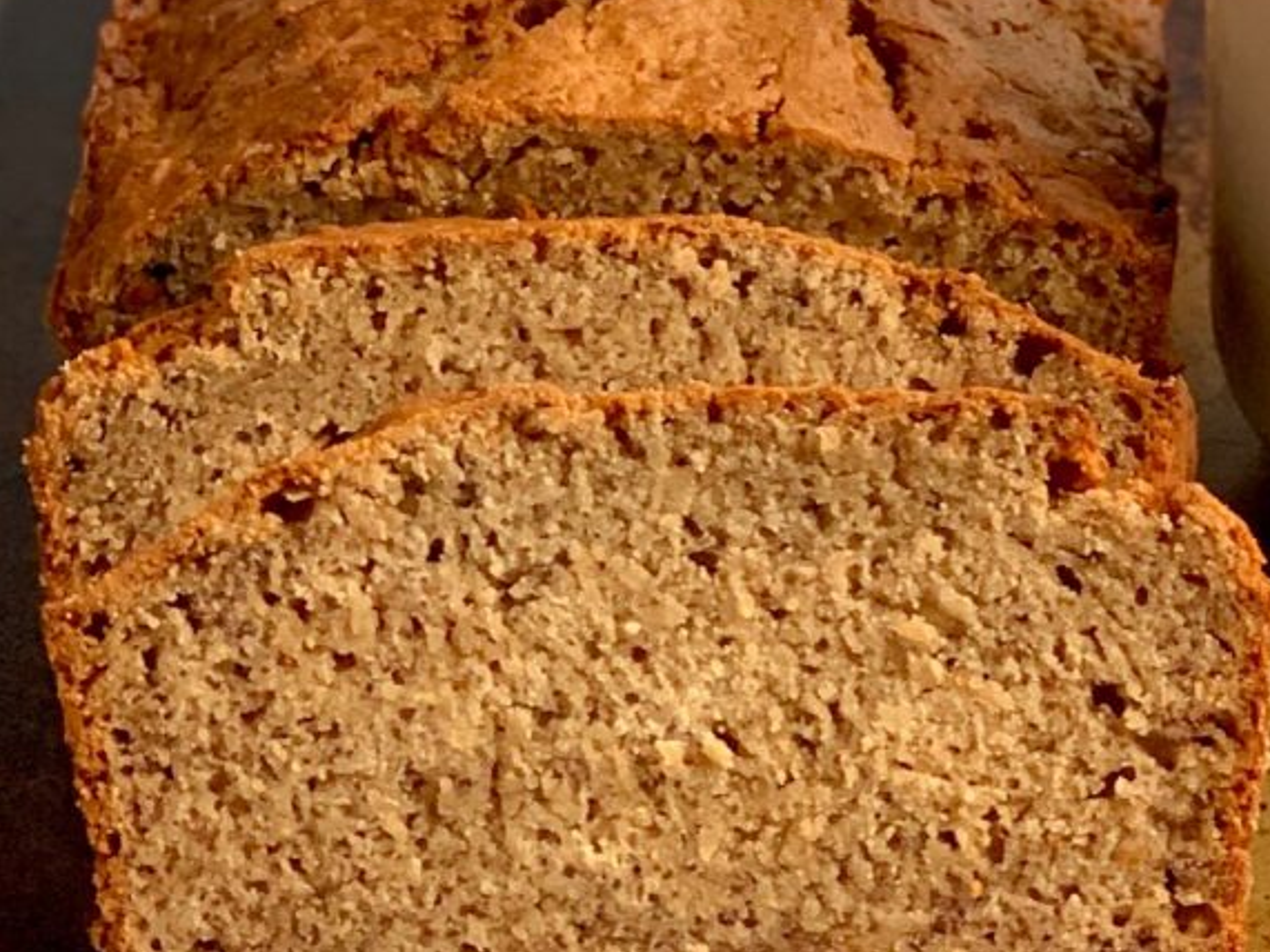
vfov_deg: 21.0
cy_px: 503
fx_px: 2568
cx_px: 816
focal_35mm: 70
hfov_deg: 27.7
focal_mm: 6
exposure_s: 1/122
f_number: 2.4
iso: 80
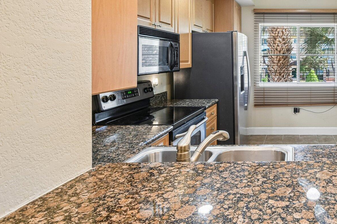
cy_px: 58
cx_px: 285
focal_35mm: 26
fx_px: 243
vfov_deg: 47.8
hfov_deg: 61.6
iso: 400
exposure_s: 1/10
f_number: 8
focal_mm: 10
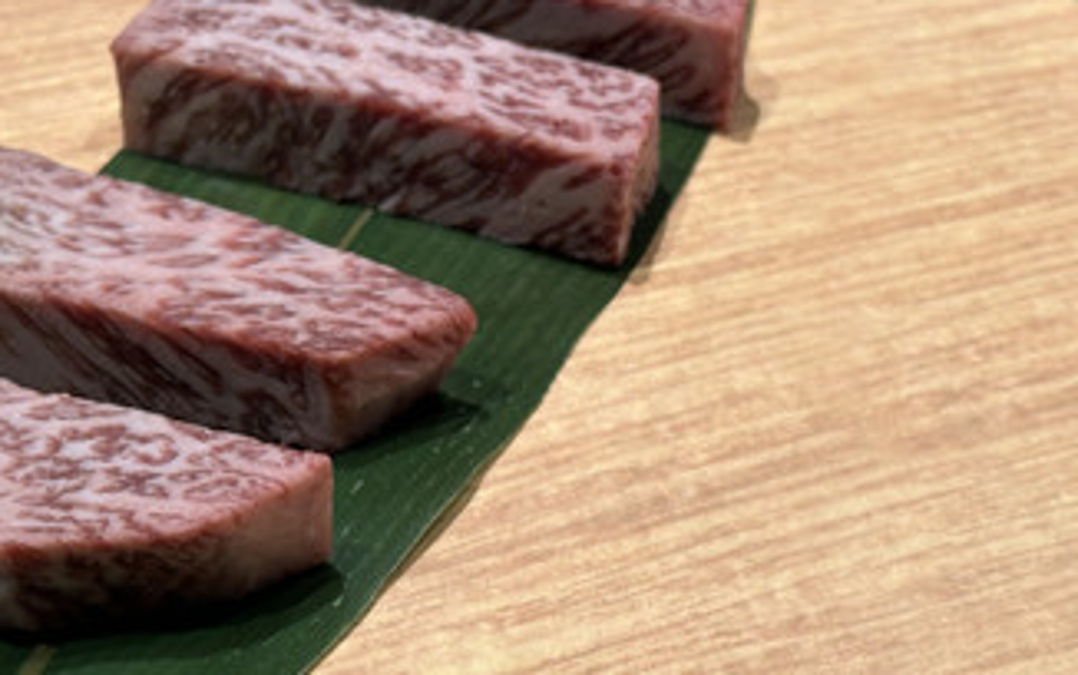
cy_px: 251
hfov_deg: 20.7
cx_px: 364
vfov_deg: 13.1
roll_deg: +4.9
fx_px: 2939
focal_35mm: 100
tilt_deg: -33.7
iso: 80
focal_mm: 6.86
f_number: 1.78
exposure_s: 1/60
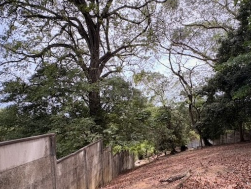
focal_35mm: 22
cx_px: 155
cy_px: 126
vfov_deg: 59.7
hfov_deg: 75.2
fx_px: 160
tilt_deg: -3.1
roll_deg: +0.1
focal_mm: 2.22
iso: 64
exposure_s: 1/262
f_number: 2.2
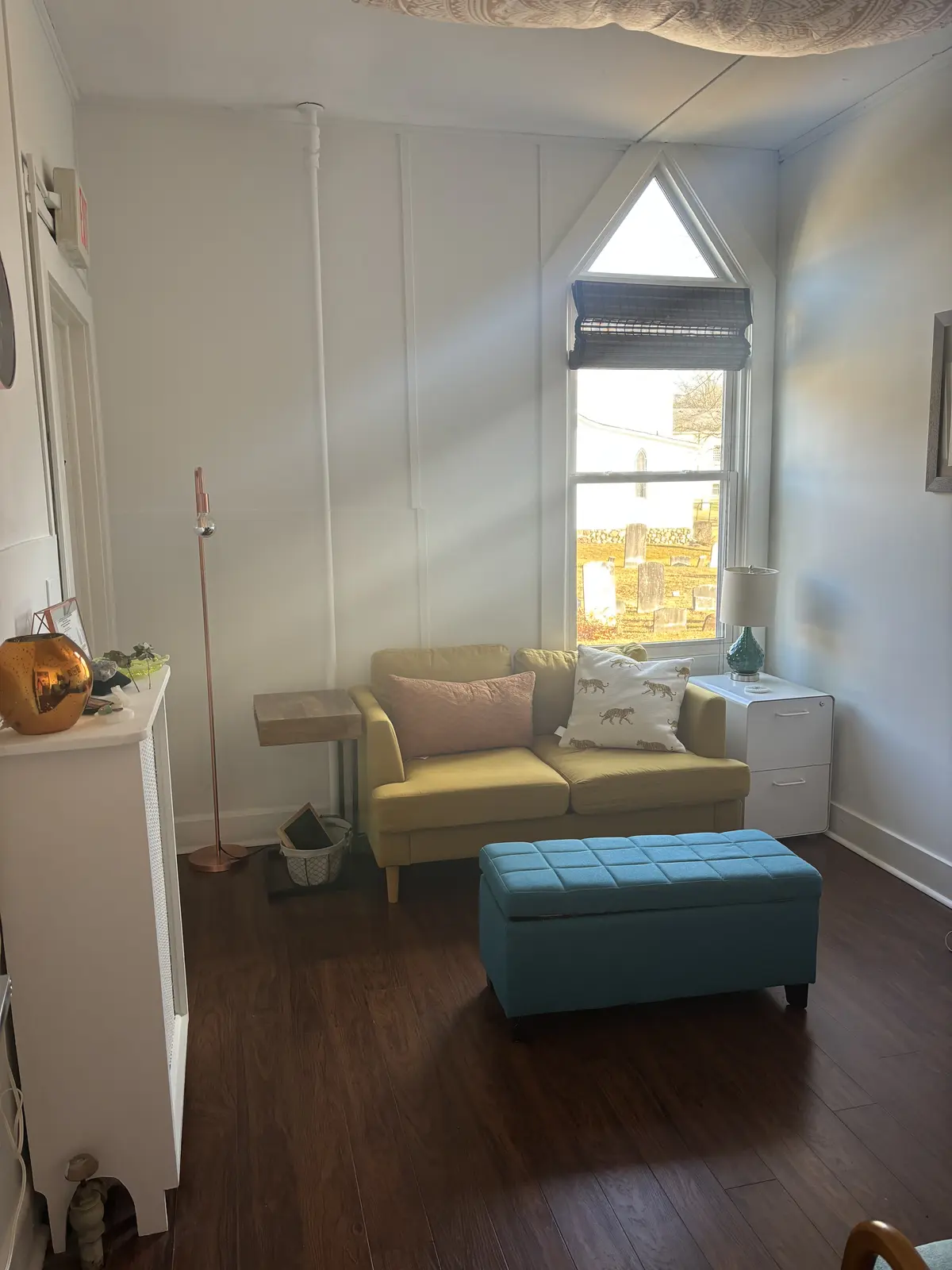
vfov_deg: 67.3
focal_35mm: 26
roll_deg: +0.2
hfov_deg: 53.1
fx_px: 953
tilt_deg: -9.6
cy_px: 635
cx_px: 476
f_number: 1.6
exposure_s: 1/99
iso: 125
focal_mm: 5.96
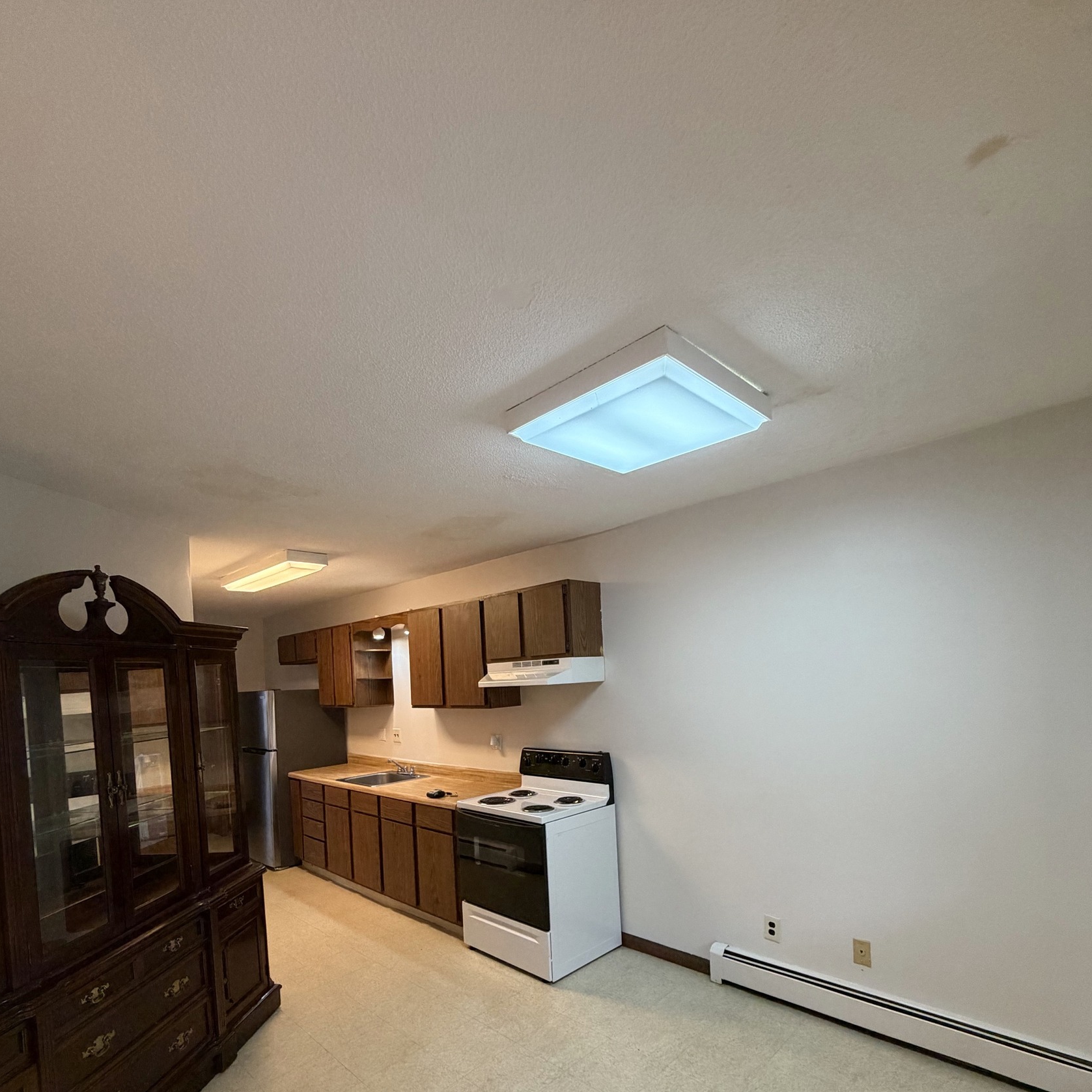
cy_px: 687
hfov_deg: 84.0
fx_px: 607
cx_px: 533
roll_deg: +2.9
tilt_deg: +0.2
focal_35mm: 17
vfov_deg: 82.3
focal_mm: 2.22
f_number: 2.2
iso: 320
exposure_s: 1/60
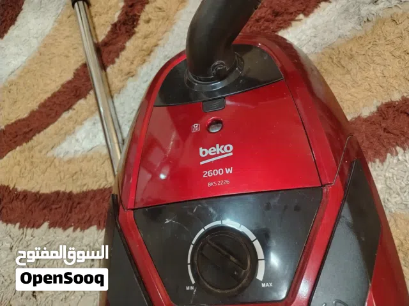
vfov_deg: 56.8
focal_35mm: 24
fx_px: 284
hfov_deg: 71.6
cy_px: 153
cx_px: 204
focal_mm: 5.25
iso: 4491
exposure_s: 1/100
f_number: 1.75
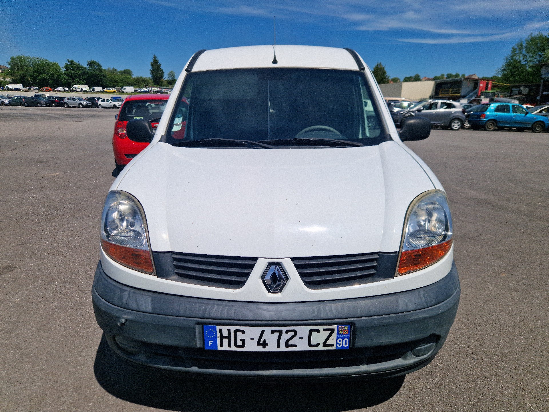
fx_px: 365
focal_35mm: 23
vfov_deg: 58.9
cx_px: 274
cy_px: 206
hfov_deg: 73.9
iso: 50
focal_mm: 5.4
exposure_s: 1/5000
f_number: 1.8
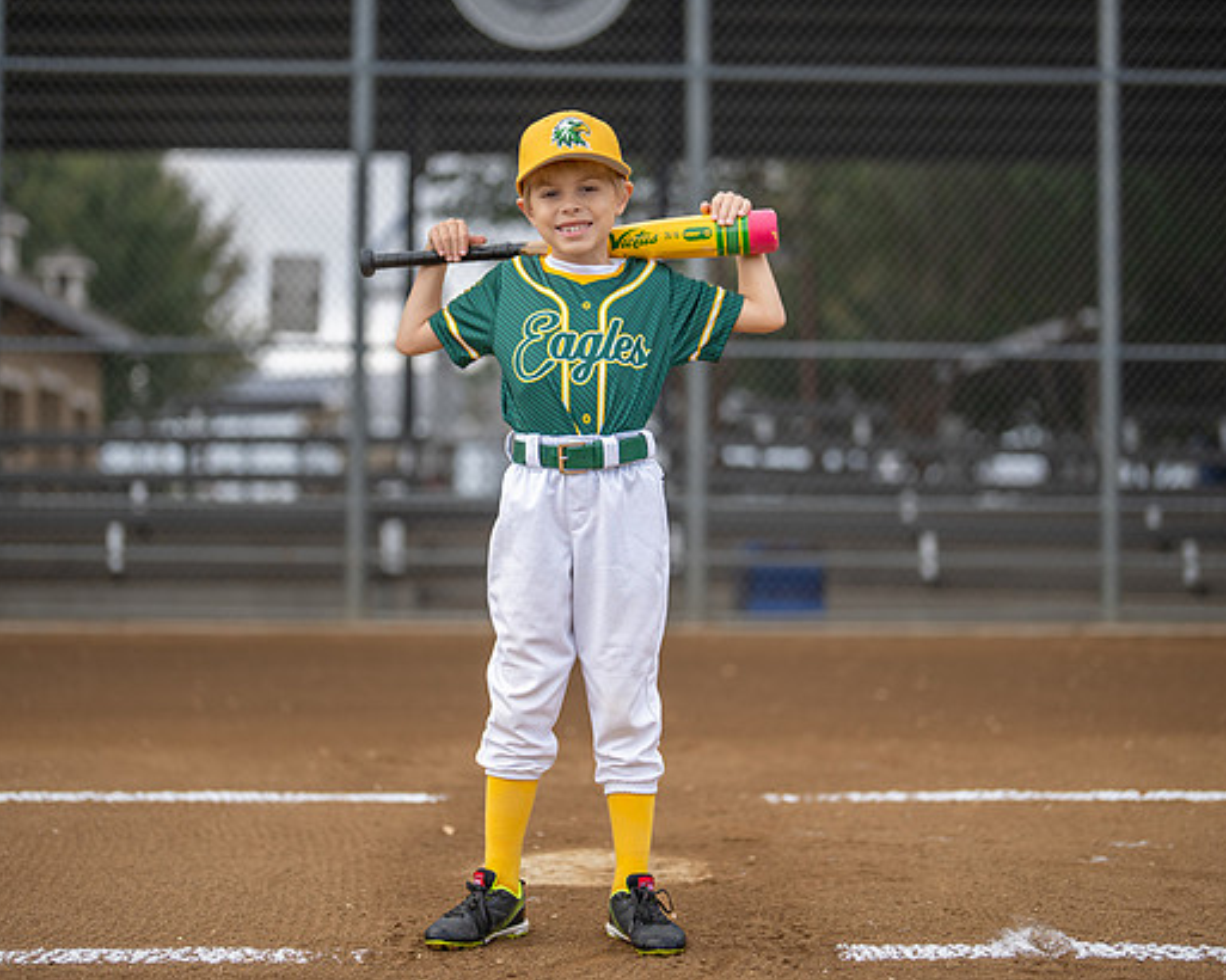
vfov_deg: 24.2
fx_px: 2285
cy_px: 445
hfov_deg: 30.0
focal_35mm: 63
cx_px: 586
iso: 200
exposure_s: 1/3200
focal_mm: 50
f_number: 1.2
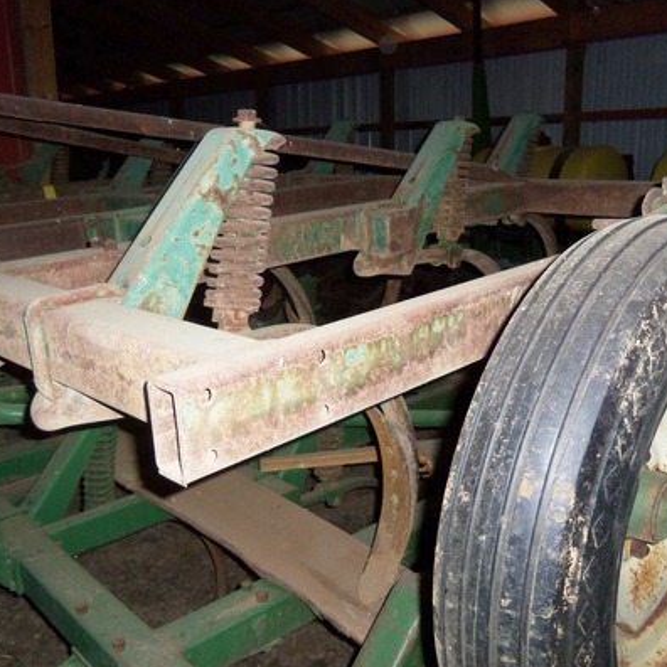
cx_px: 339
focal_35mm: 34
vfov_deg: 48.4
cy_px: 337
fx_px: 741
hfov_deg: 48.4
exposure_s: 1/40
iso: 160
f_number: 3.9
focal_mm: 5.1
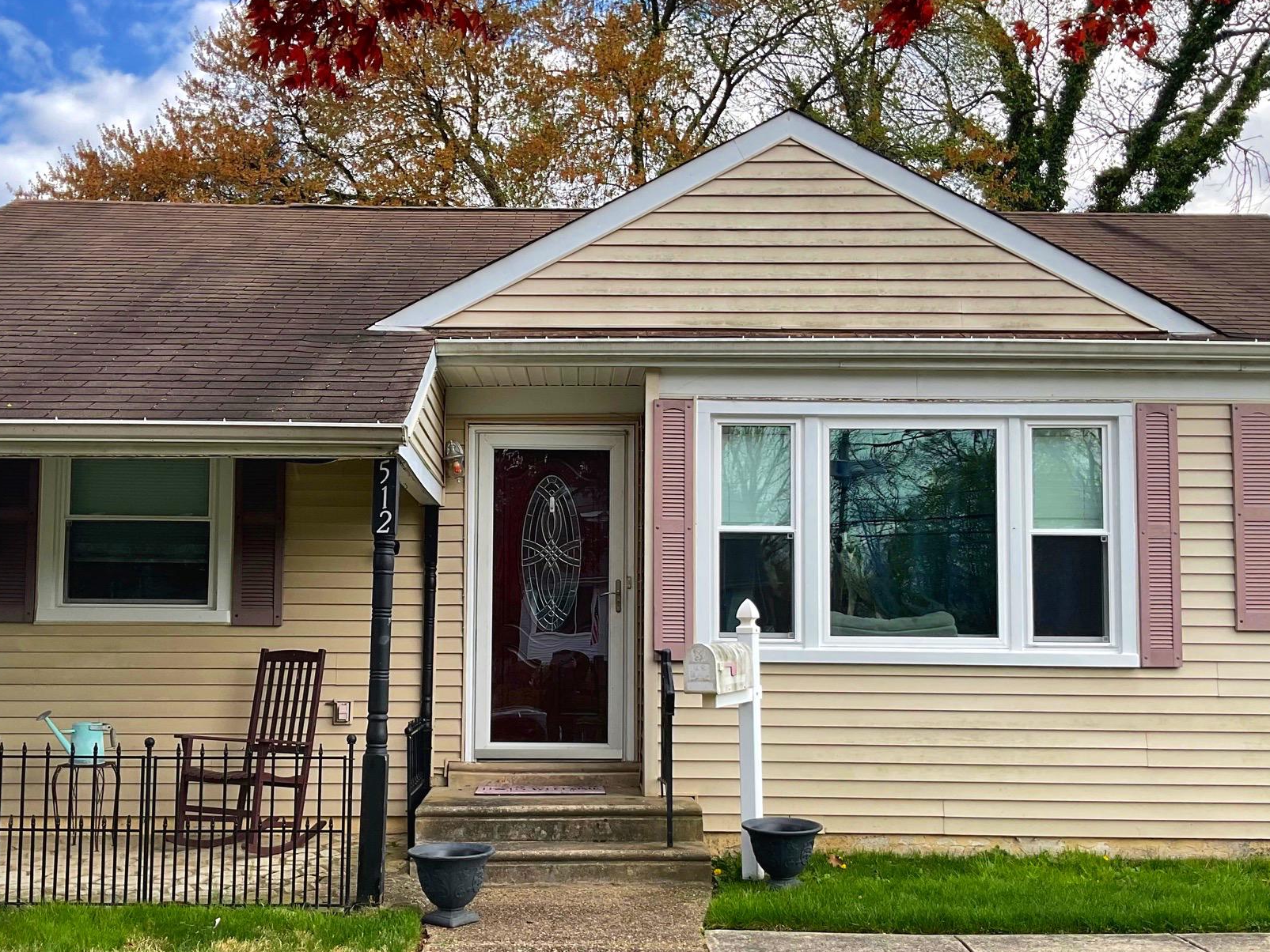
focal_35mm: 37
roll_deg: -0.6
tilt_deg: +4.3
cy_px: 564
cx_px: 572
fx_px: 1358
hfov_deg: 50.1
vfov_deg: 38.5
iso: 16
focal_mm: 3
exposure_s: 1/428
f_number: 1.8
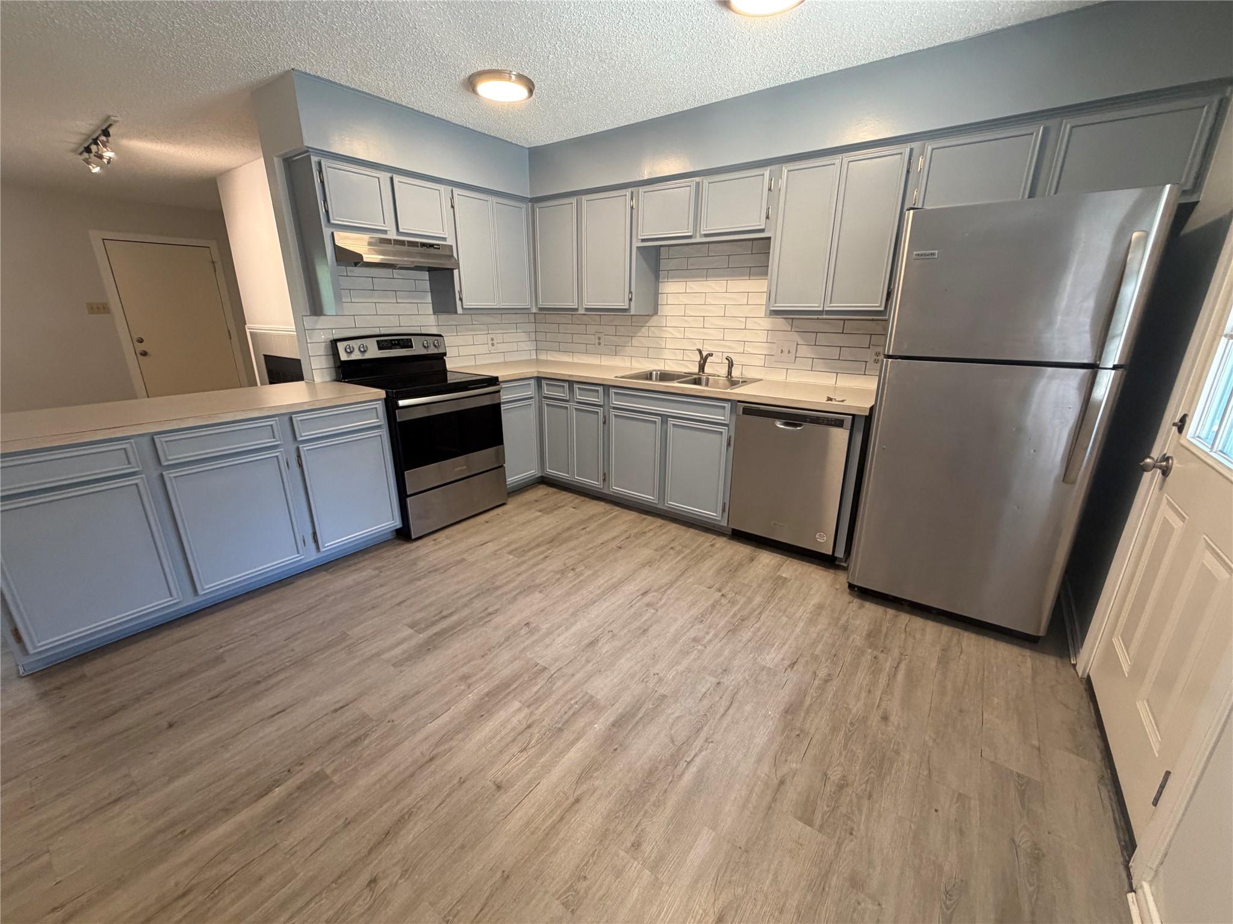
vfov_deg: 85.7
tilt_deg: -17.6
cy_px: 462
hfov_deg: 102.1
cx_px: 616
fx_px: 499
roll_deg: -0.2
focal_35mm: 14
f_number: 2.2
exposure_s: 1/60
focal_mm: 2.22
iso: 200
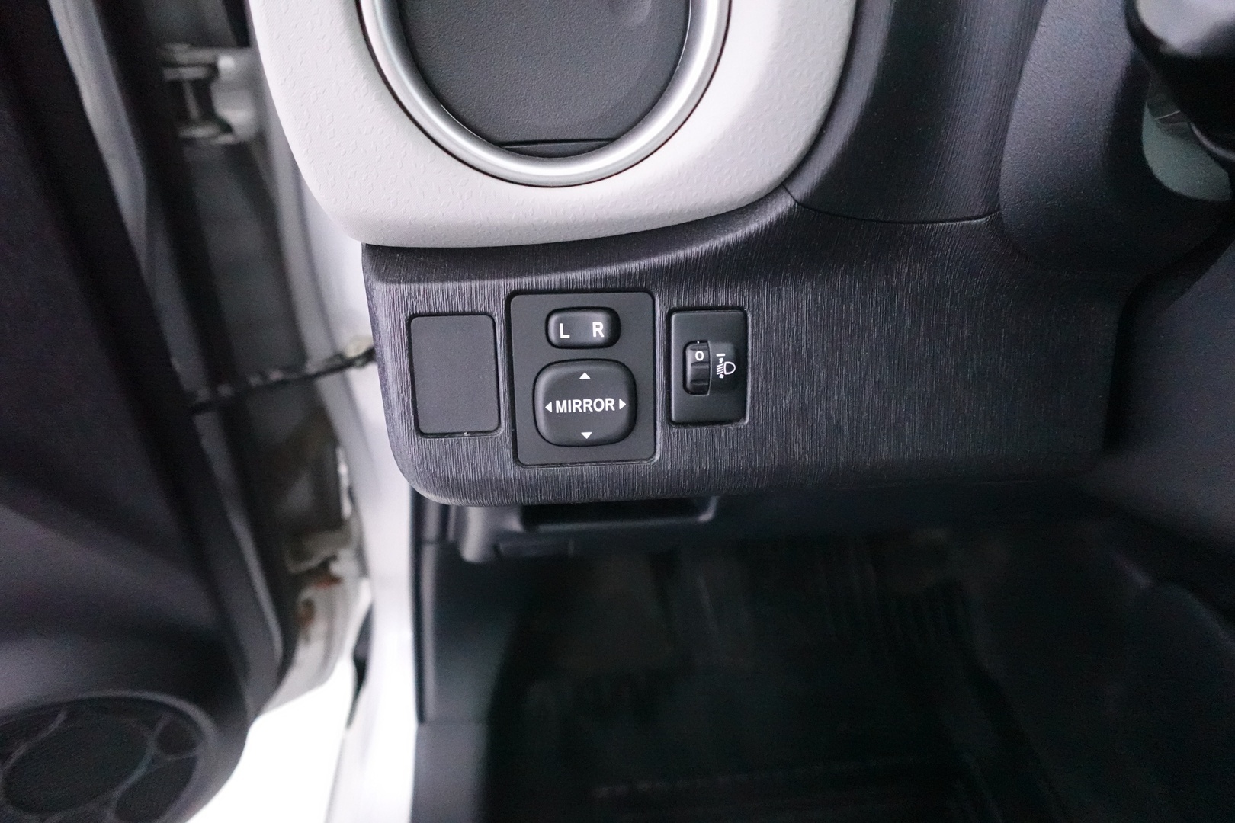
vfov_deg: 61.9
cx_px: 618
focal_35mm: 20
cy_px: 412
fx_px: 686
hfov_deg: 84.0
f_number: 2
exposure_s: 1/80
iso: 6400
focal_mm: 7.6
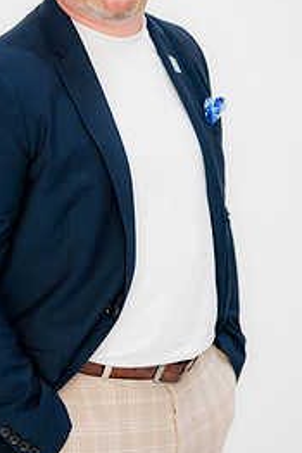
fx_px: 1835
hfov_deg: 9.4
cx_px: 78
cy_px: 144
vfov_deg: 14.0
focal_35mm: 146
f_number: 2.2
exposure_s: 1/125
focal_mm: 85
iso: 200
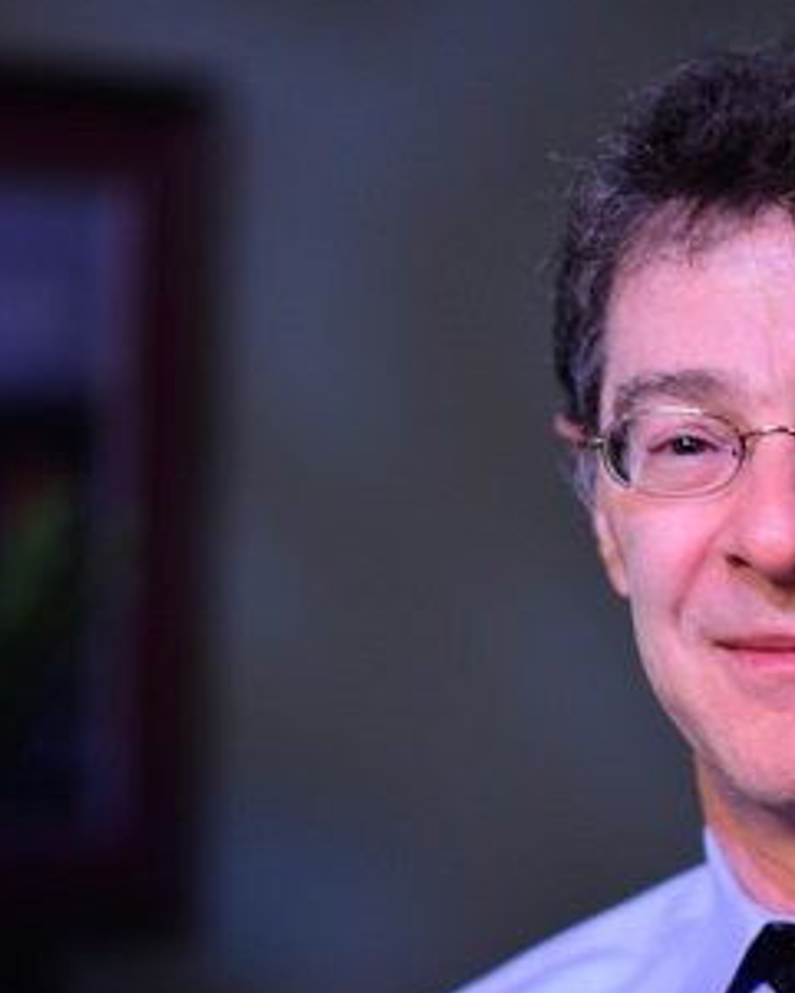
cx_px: 683
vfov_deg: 9.7
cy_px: 526
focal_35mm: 199
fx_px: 5843
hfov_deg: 7.8
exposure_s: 1/100
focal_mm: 85
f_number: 1.8
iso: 800
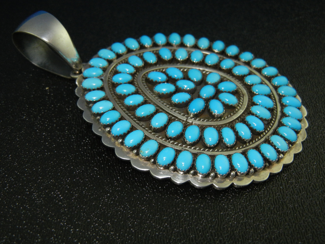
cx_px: 162
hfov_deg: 36.8
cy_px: 122
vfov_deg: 28.0
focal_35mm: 52
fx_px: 488
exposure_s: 1/30
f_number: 7.8
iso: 584
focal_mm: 9.3
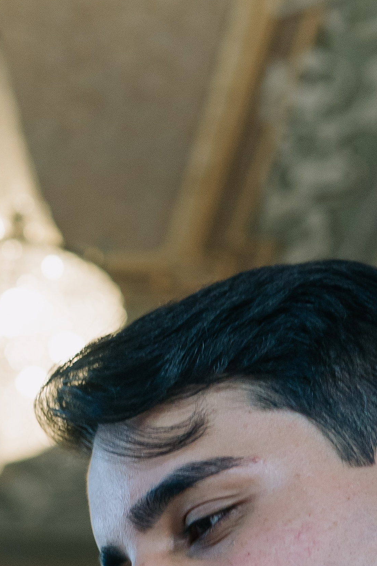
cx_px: -10
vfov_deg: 19.6
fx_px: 1634
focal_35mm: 104
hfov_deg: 13.0
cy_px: 389
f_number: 2.8
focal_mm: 30
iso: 500
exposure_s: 1/200
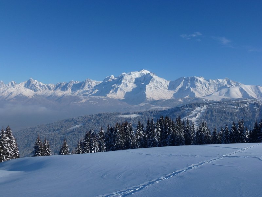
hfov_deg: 60.0
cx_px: 131
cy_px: 98
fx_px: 227
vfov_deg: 46.8
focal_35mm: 30
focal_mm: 5.4
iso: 100
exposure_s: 1/1600
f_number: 4
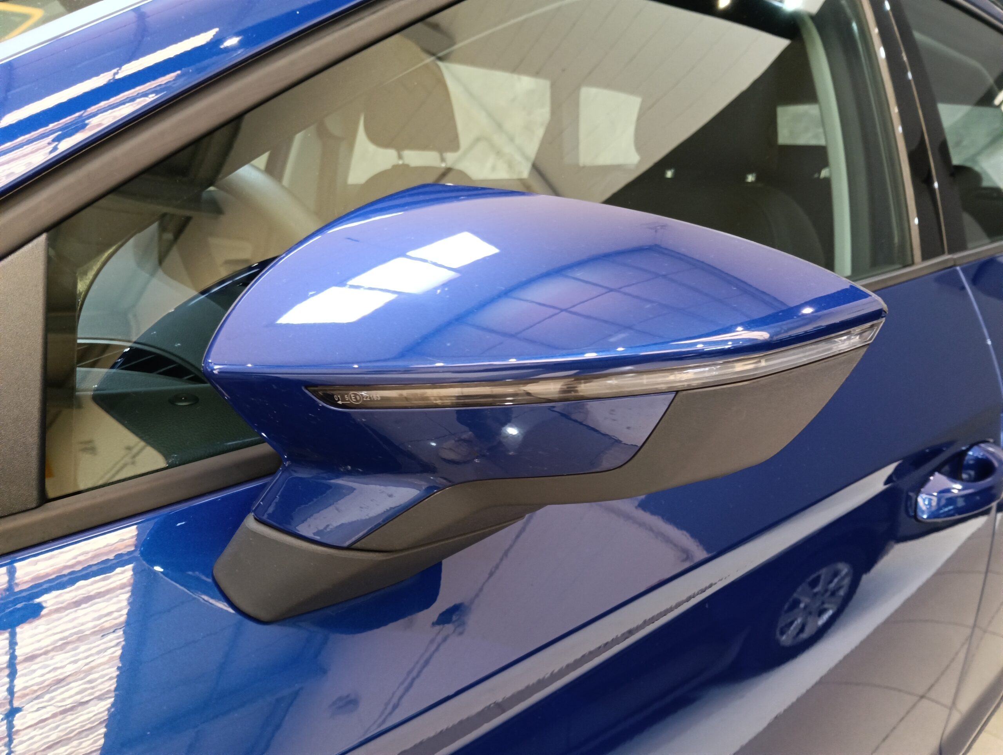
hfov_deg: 65.2
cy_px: 378
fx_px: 784
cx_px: 502
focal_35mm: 27
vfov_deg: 51.5
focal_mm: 3.98
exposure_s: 1/33.3
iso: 500
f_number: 16
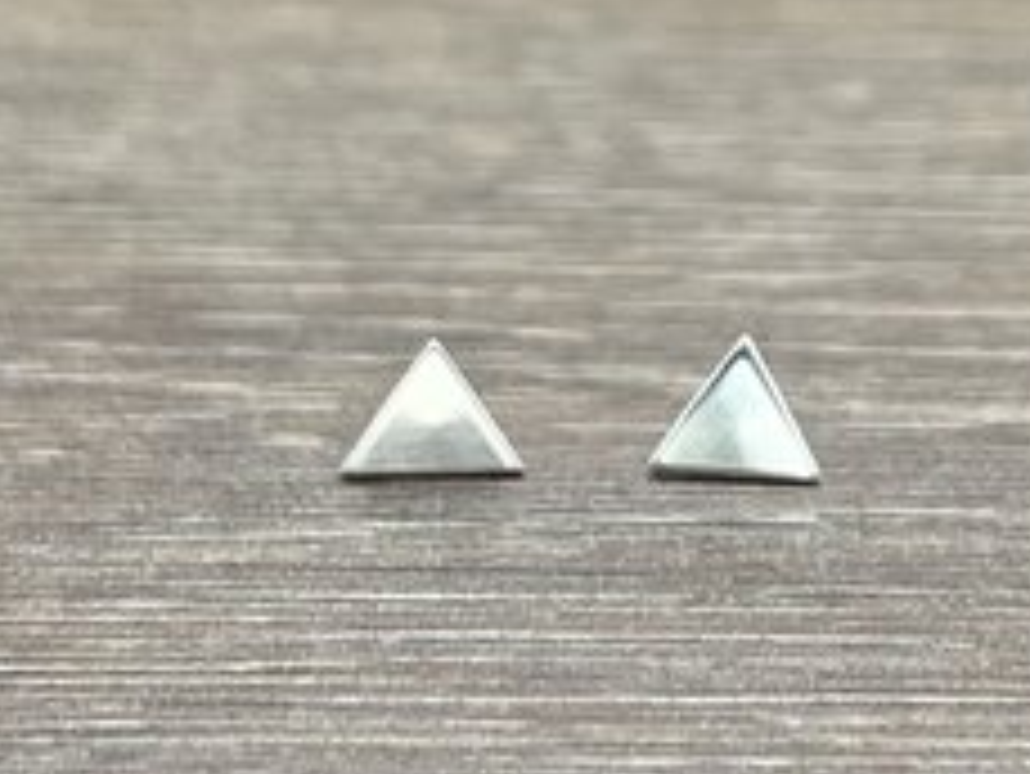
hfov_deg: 47.7
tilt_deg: -19.7
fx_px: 1161
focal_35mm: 39
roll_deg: -0.4
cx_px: 576
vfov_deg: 36.8
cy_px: 351
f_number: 1.5
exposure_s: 1/149
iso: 32
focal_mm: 5.7
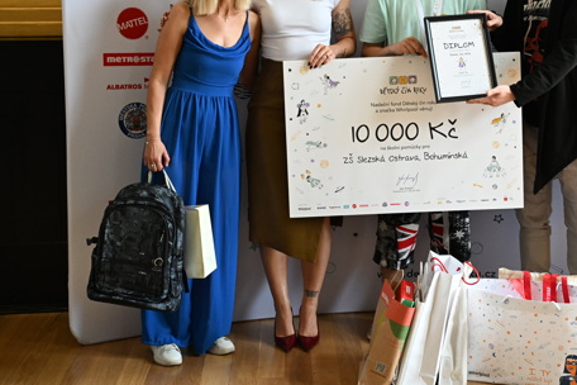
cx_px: 362
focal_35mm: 65
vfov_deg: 20.8
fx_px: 1042
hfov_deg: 30.8
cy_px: 118
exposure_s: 1/500
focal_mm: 43
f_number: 4
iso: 3200
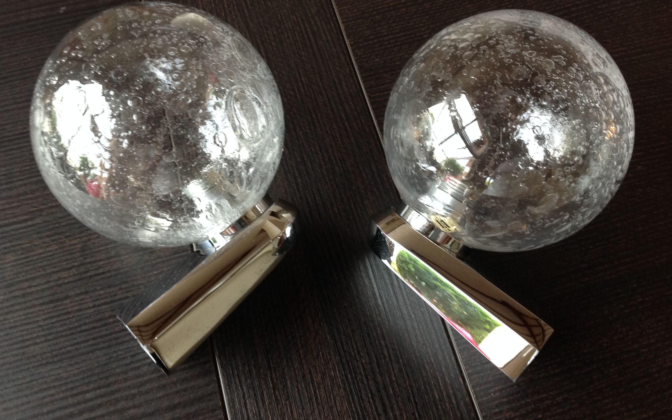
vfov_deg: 33.5
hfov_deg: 51.5
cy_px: 171
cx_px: 331
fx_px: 696
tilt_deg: -66.1
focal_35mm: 38
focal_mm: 4.28
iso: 100
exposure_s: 1/15
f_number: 2.4
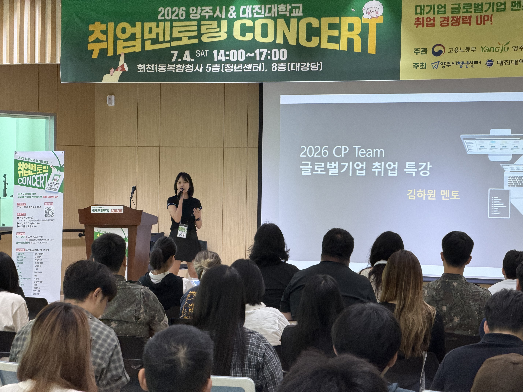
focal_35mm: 100
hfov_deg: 19.6
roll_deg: -0.8
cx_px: 262
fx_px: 1511
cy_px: 196
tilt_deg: -1.4
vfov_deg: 14.8
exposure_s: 1/121
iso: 320
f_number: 2.8
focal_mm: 16.89
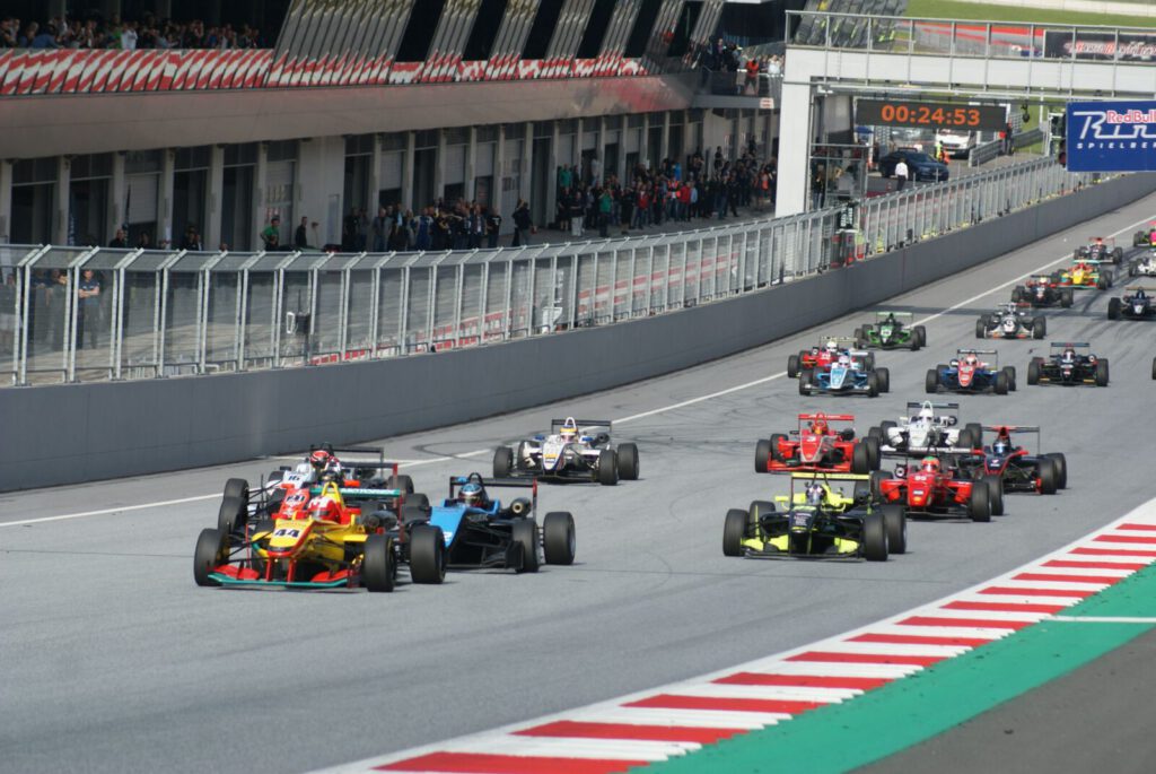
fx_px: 6750
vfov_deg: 6.6
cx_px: 578
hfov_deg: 9.8
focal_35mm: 210
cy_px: 387
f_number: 5.6
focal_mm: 140
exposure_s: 1/500
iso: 100
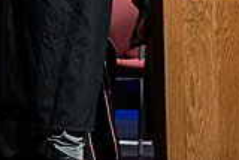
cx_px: 154
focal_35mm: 254
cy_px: -32
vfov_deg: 5.4
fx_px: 1688
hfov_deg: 8.1
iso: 500
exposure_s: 1/250
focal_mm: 70
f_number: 2.8
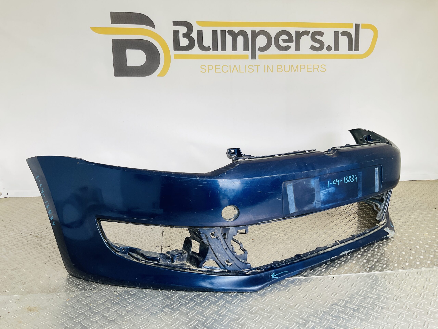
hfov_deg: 61.7
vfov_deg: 48.2
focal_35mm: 29
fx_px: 367
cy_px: 164
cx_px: 219
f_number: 1.8
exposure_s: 1/160
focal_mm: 3
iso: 16
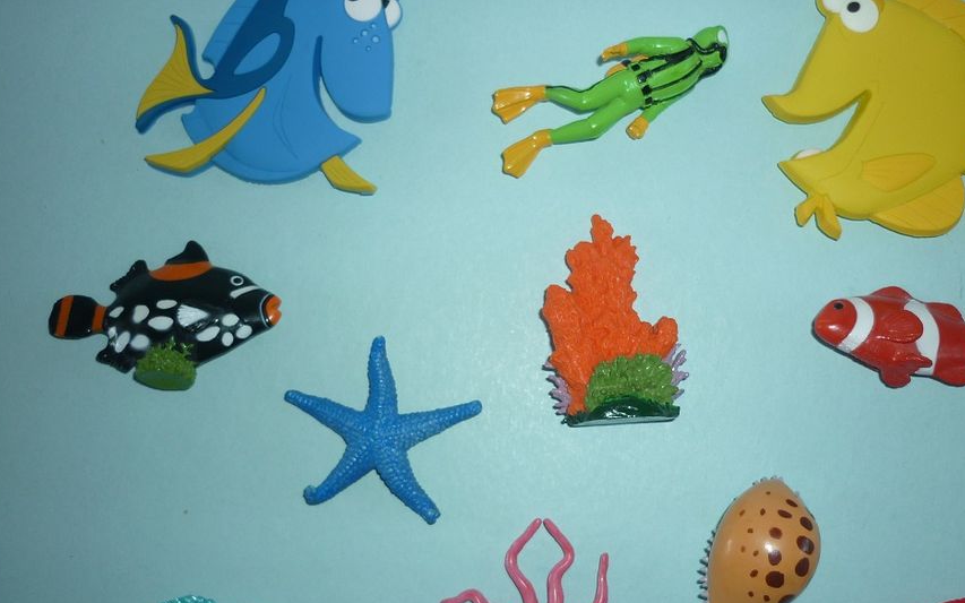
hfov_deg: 48.1
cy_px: 351
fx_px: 1078
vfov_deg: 31.2
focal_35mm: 41
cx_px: 549
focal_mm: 5.5
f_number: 2.8
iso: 100
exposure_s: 1/30
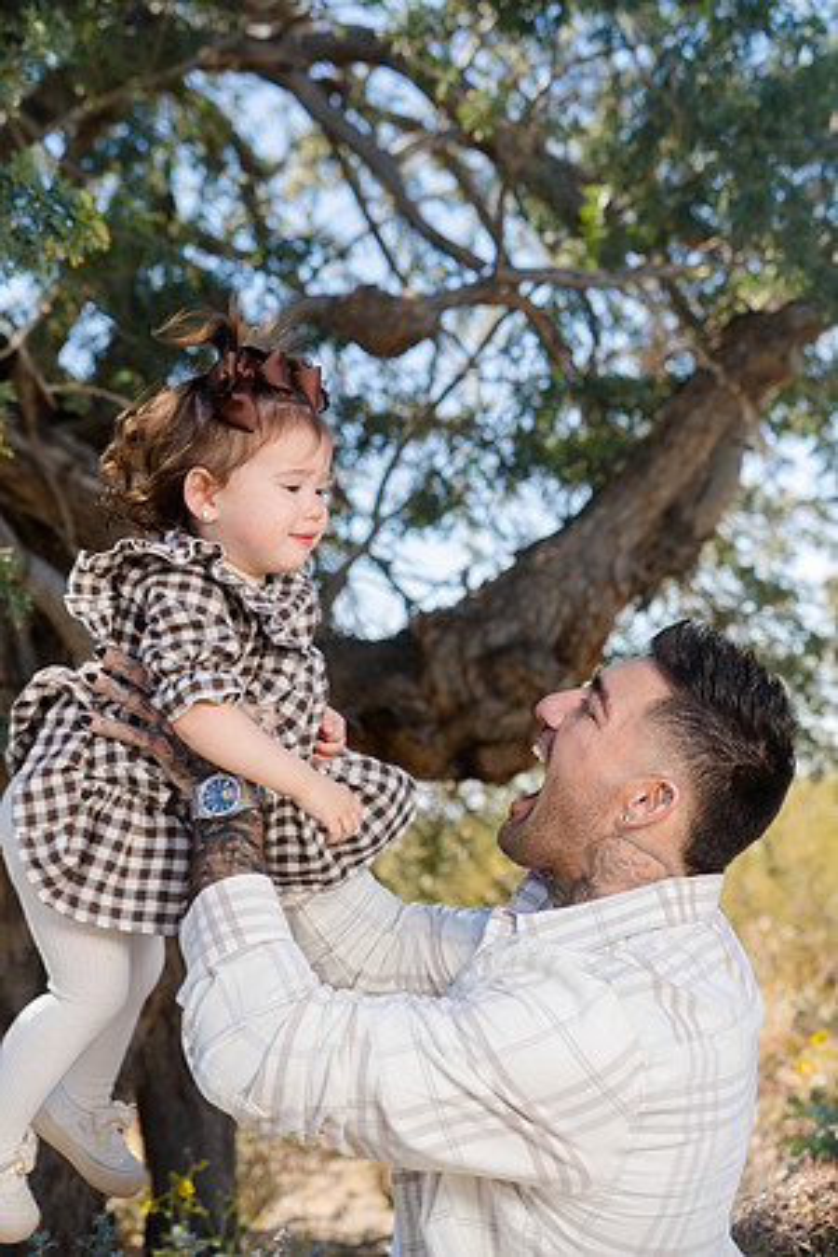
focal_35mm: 70
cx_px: 419
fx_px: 2444
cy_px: 628
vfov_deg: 28.8
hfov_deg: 19.5
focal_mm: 70
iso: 125
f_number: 5.6
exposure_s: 1/250
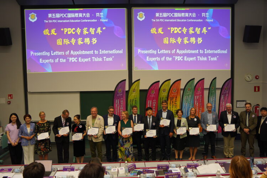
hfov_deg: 65.5
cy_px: 89
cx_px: 134
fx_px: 208
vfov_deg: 46.4
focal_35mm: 28
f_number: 4
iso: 640
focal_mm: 28
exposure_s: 1/80
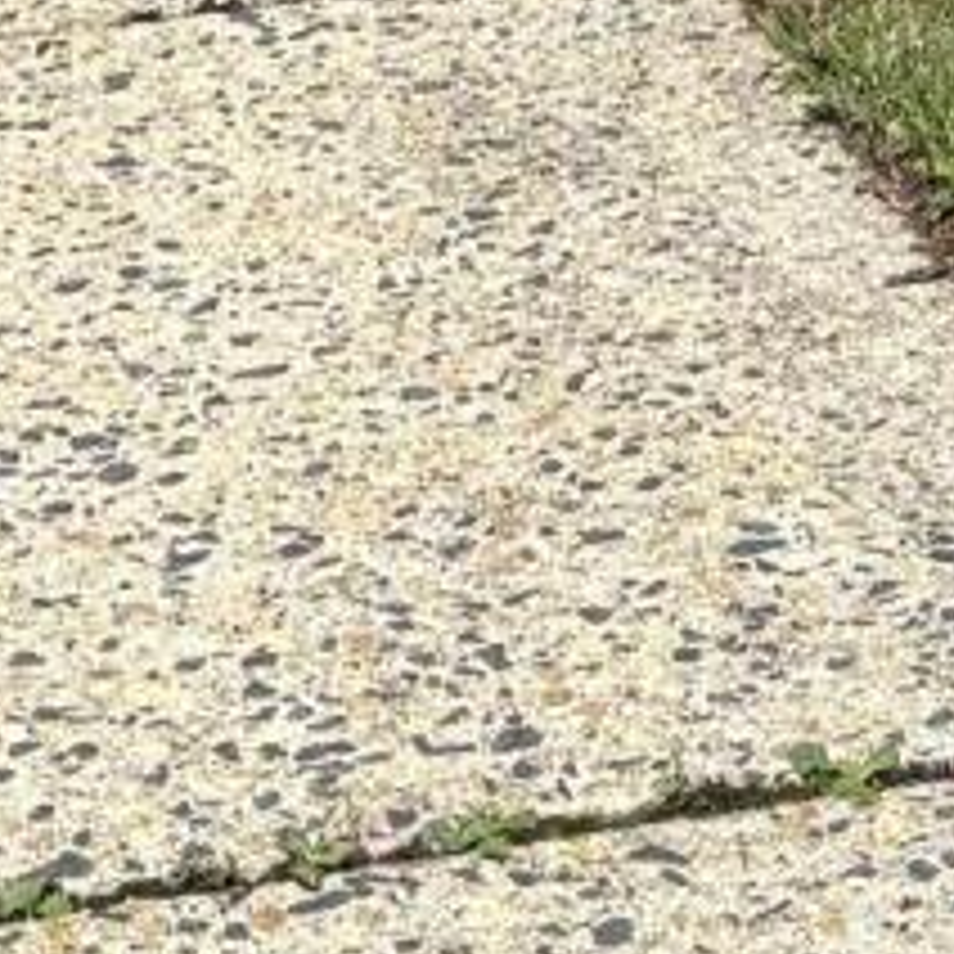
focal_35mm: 217
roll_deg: -2.7
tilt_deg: -8.7
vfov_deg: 7.4
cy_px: -1498
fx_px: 6766
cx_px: 1467
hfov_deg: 7.9
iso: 50
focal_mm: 5.96
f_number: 1.6
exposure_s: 1/3650
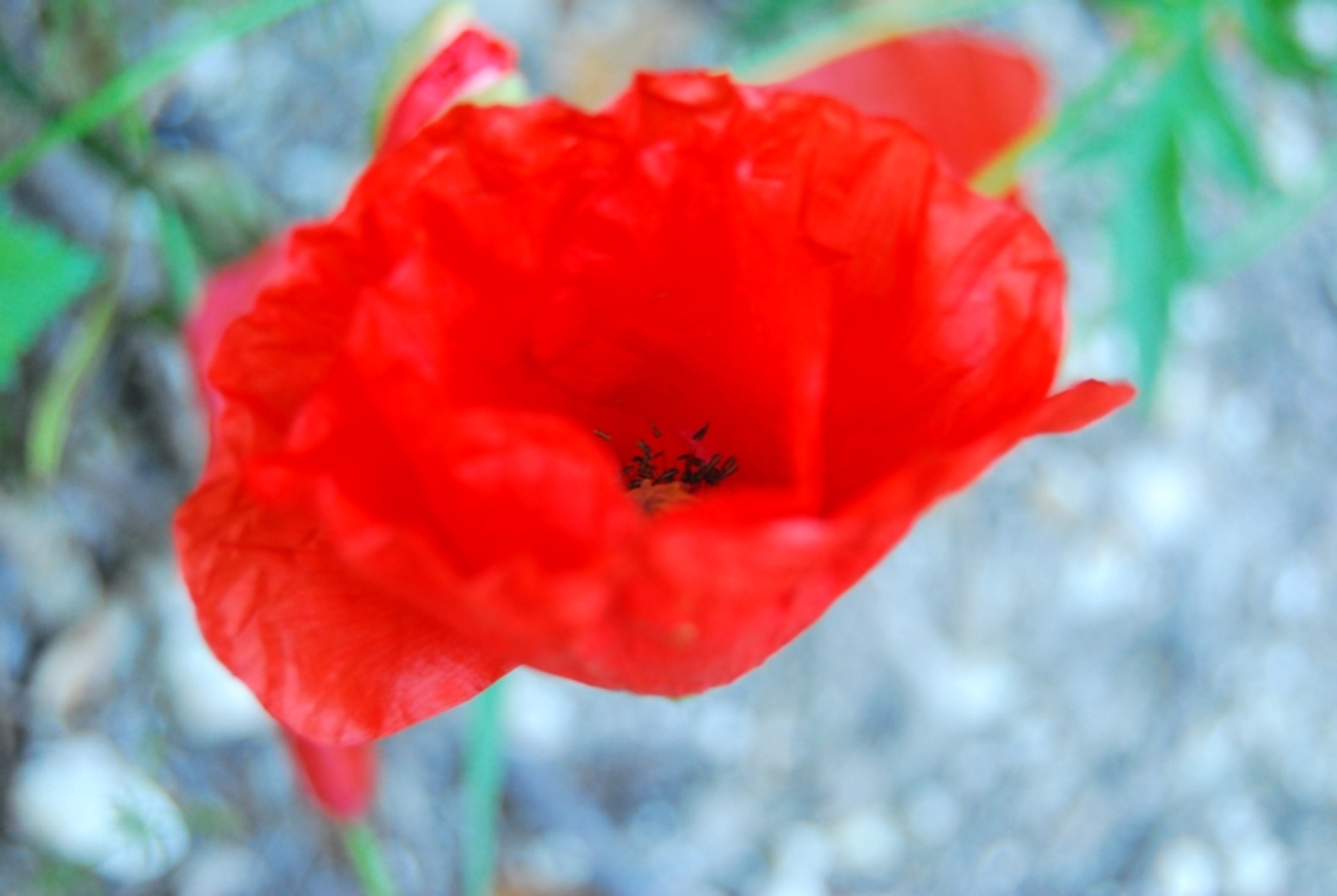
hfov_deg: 28.0
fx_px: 2678
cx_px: 668
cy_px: 448
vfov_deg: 19.0
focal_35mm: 72
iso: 800
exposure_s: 1/40
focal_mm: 48
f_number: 5.6
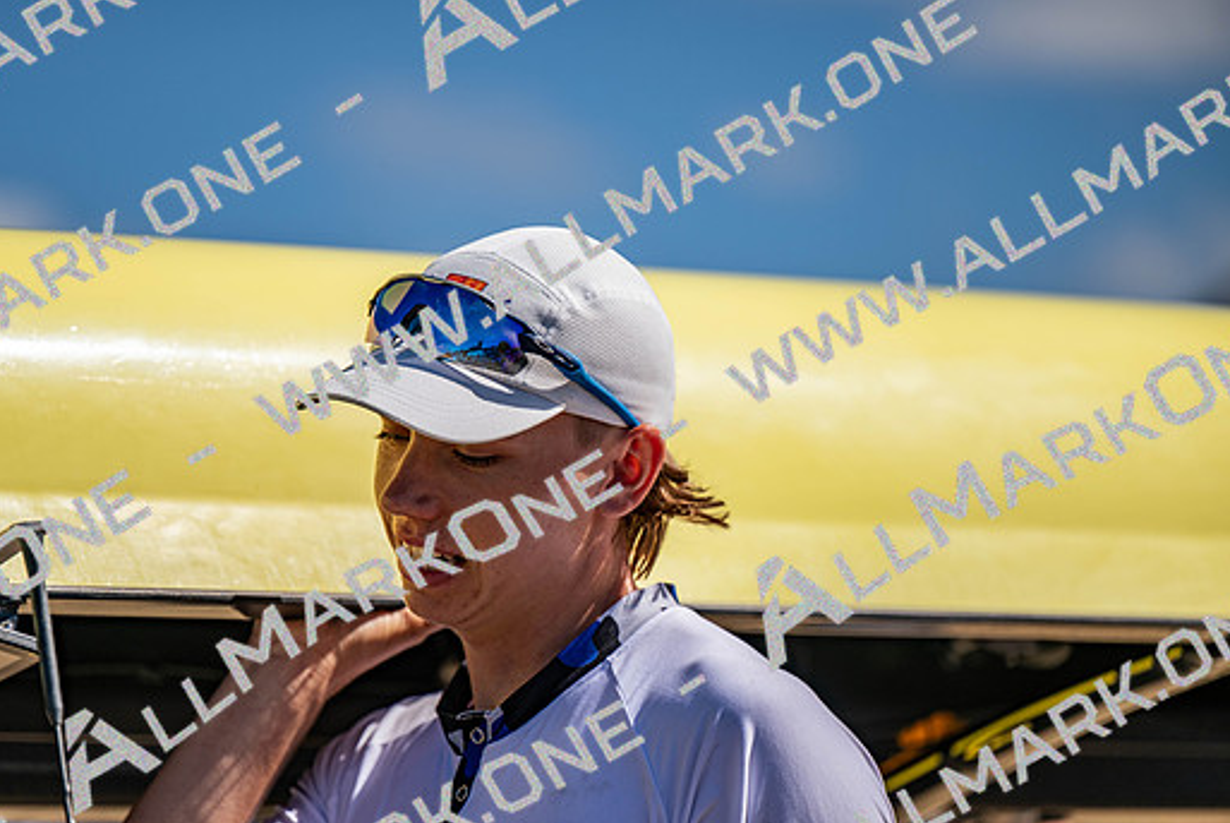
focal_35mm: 209
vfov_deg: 6.6
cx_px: 551
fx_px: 7147
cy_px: 443
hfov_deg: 9.8
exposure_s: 1/3200
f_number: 2.8
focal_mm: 185
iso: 64
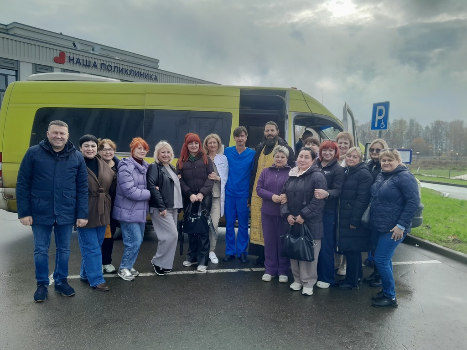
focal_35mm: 26
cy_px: 175
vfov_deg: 53.1
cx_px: 234
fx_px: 351
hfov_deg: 67.3
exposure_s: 1/124
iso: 40
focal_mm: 3.98
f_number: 1.8
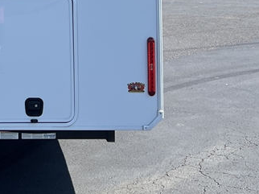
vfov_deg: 14.4
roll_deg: -0.4
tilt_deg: +1.1
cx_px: -14
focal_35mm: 97
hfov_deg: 19.5
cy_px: -78
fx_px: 725
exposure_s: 1/2762
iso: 50
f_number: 1.5
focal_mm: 5.7
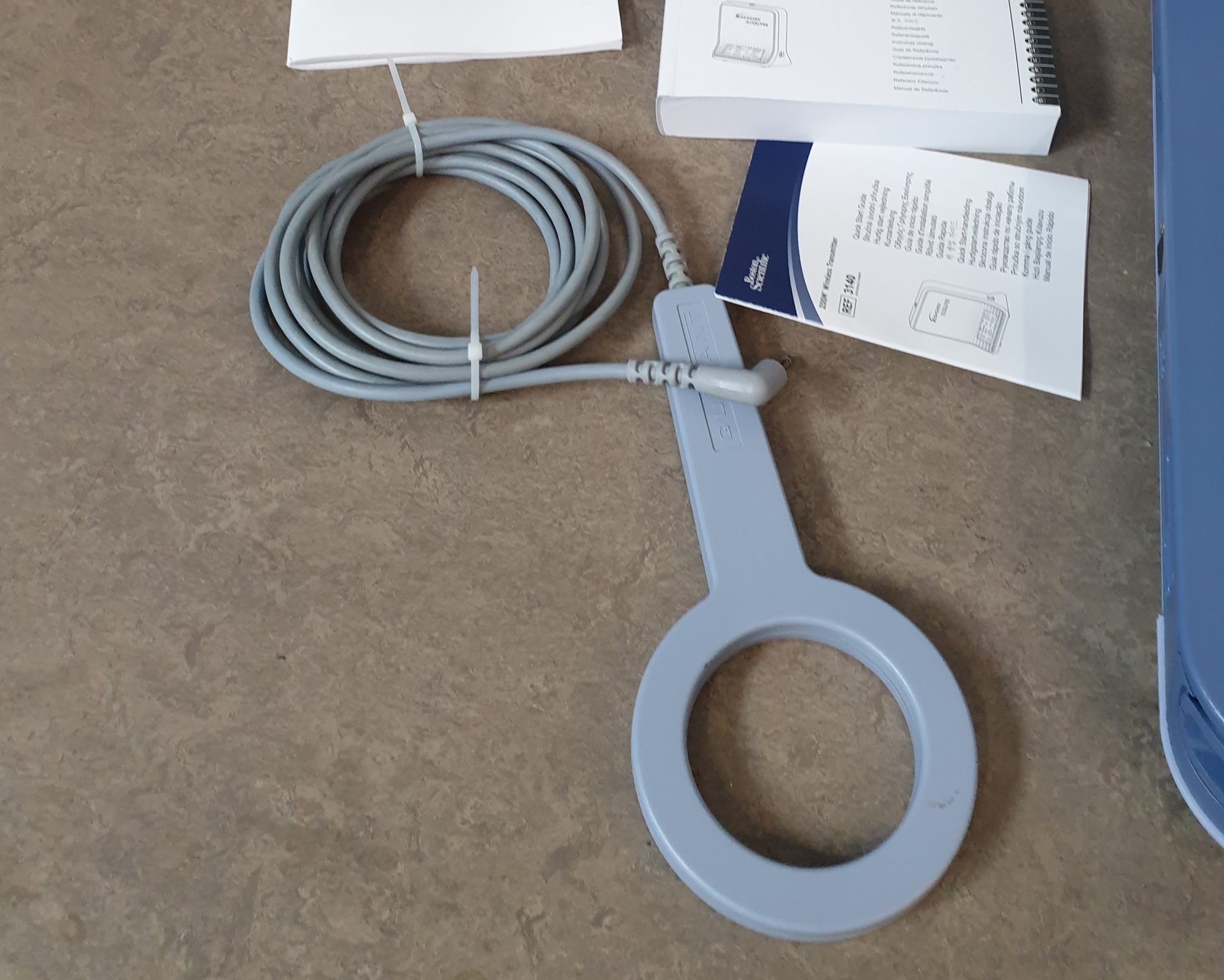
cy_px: 192
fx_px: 1232
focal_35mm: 34
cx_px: 610
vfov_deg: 41.4
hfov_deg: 52.8
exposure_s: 1/50
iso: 320
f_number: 2.4
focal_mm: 4.3
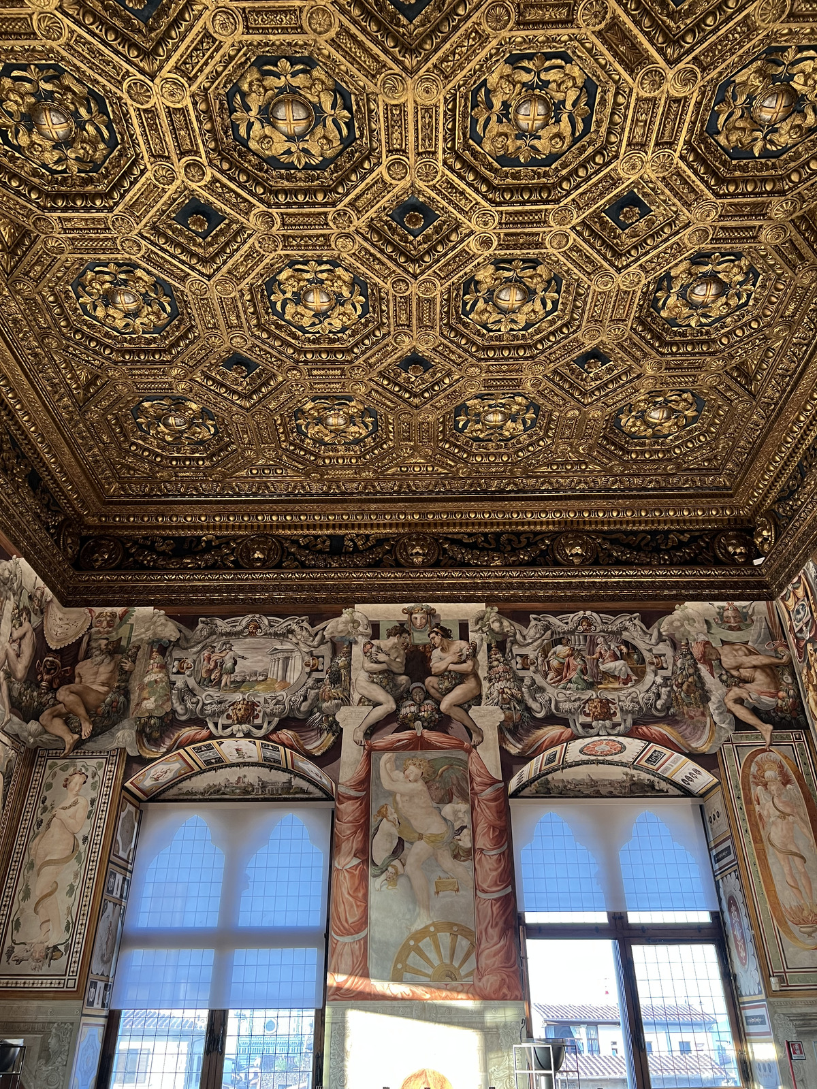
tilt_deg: +32.1
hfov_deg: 53.1
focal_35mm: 26
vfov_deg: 67.3
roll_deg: -0.1
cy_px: 544
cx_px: 408
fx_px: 818
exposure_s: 1/60
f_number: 1.5
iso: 125
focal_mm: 5.7
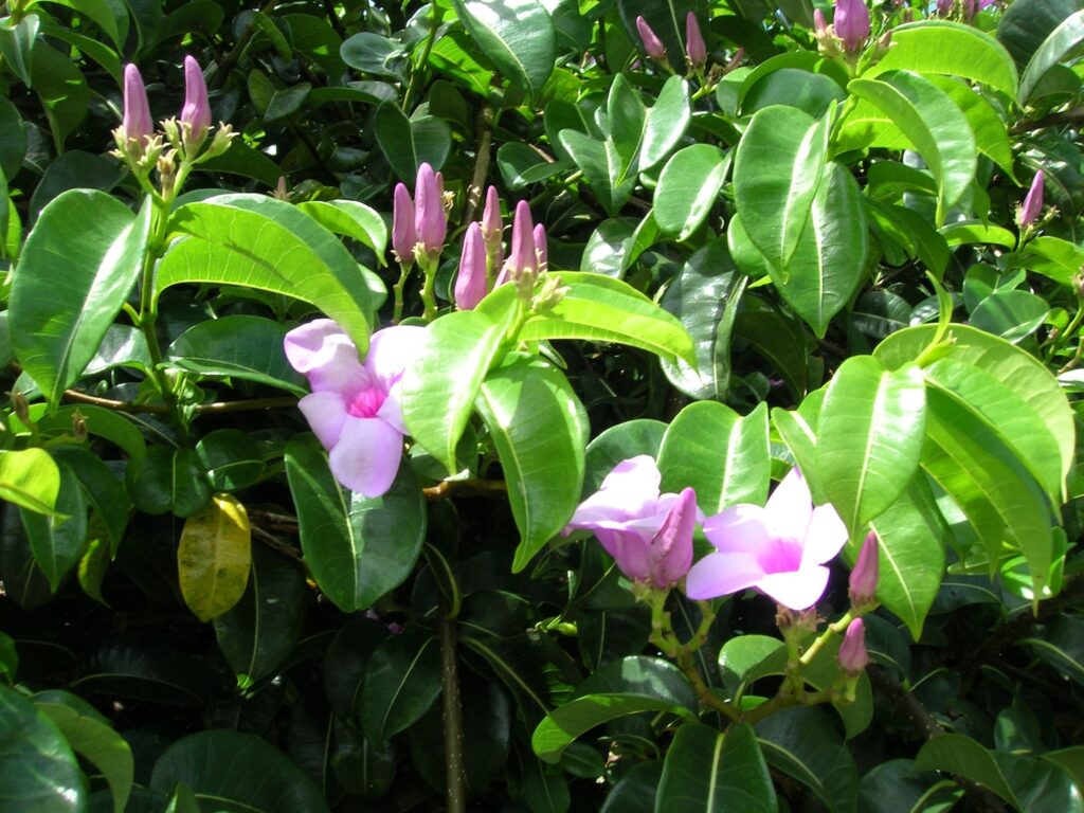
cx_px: 542
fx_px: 1065
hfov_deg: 54.0
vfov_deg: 41.8
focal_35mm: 34
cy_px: 406
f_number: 4.9
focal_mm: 5.7
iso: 50
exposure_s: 1/148
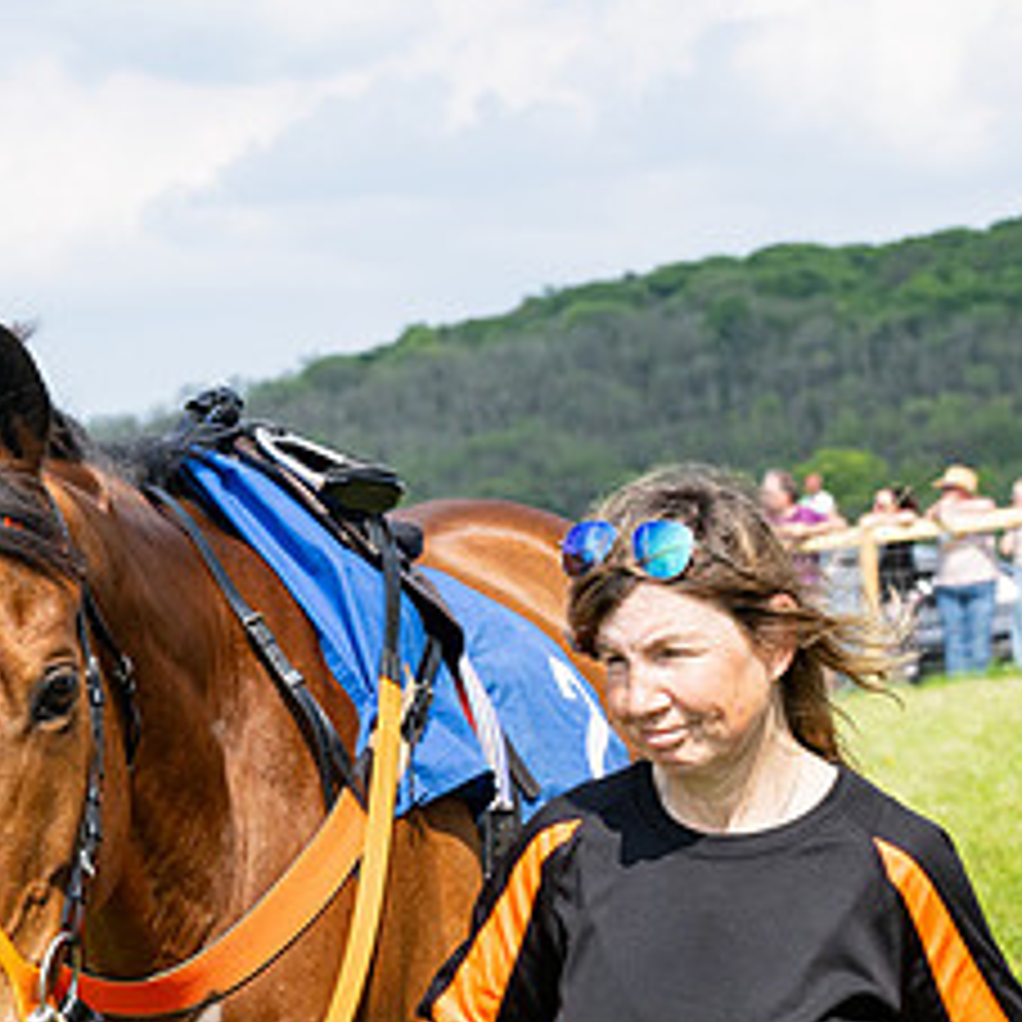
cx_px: 223
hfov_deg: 8.9
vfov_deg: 8.9
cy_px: 878
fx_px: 6580
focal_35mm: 197
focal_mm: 78
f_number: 8
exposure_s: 1/800
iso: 400
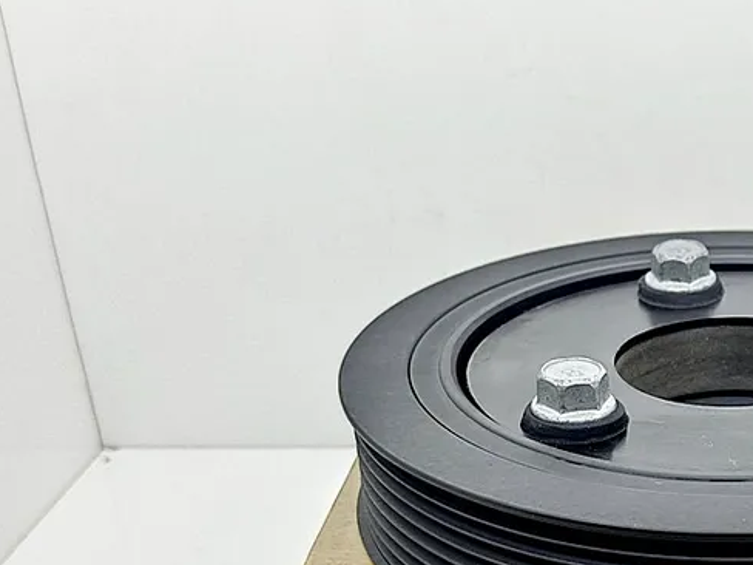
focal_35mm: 64
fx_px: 1392
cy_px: 553
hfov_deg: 29.1
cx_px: 671
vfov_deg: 22.2
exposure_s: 1/100
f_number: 1.79
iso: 181
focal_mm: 4.74
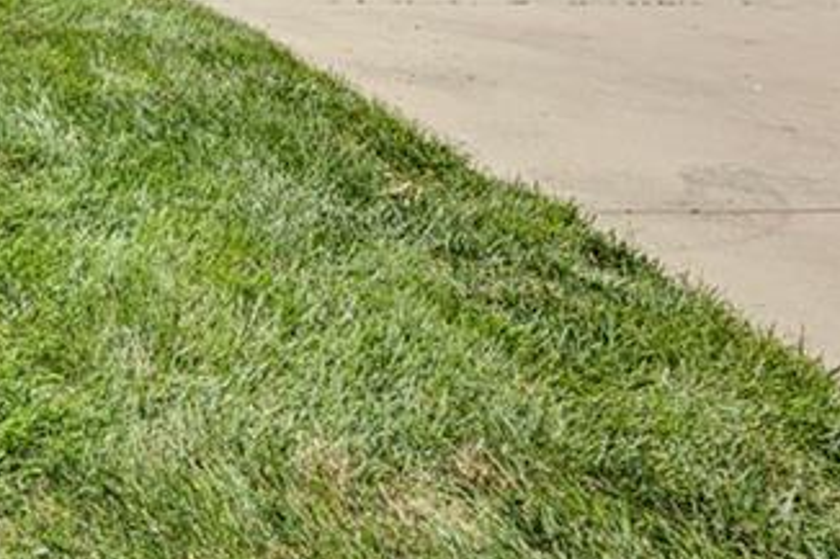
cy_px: -281
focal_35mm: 44
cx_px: -307
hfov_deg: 31.5
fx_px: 1026
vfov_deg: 24.0
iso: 100
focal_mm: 14
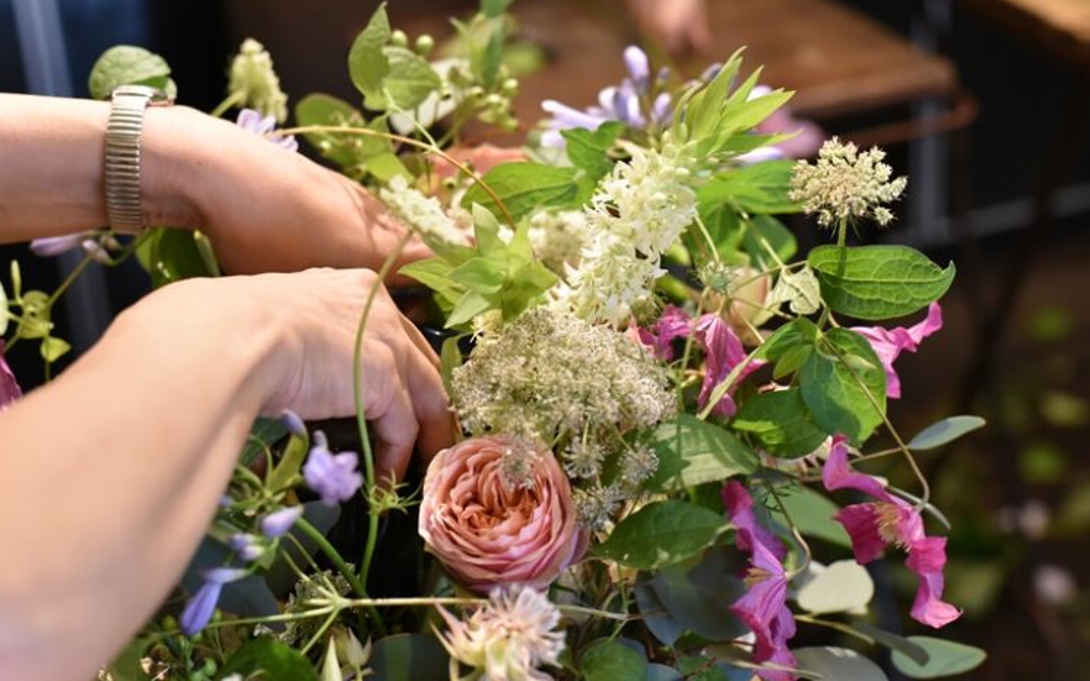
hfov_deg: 29.3
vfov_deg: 18.6
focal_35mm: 70
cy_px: 362
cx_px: 624
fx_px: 2079
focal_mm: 50
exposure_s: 1/100
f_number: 3.2
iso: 3200
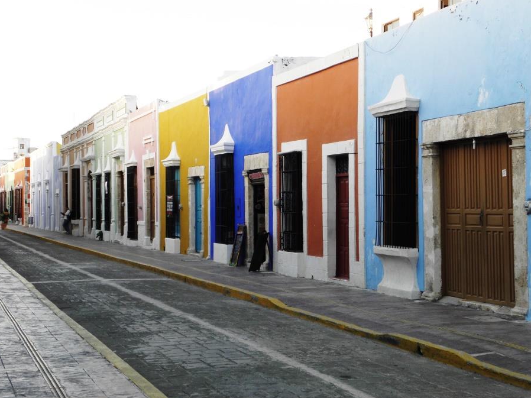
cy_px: 198
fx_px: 997
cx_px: 287
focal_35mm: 65
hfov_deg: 29.8
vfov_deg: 22.6
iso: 80
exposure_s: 1/60
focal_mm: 10.29
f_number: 3.6
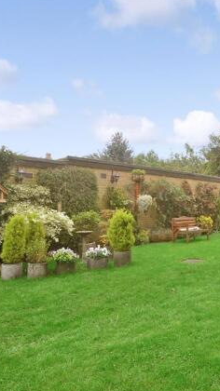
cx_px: 173
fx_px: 330
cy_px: 196
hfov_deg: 35.7
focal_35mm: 32
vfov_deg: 61.3
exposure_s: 1/6
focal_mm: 13
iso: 200
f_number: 11
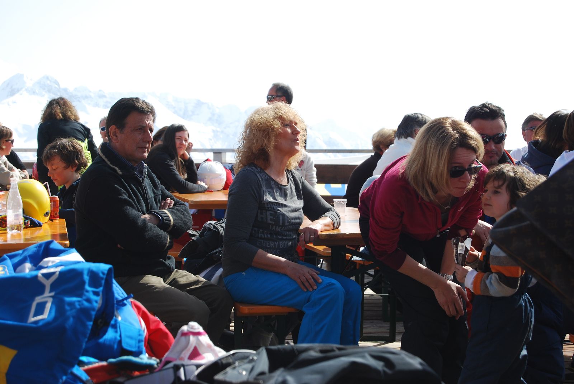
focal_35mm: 82
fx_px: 1317
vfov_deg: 16.6
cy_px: 192
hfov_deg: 24.6
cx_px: 287
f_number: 5.6
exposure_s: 1/500
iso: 200
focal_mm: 55
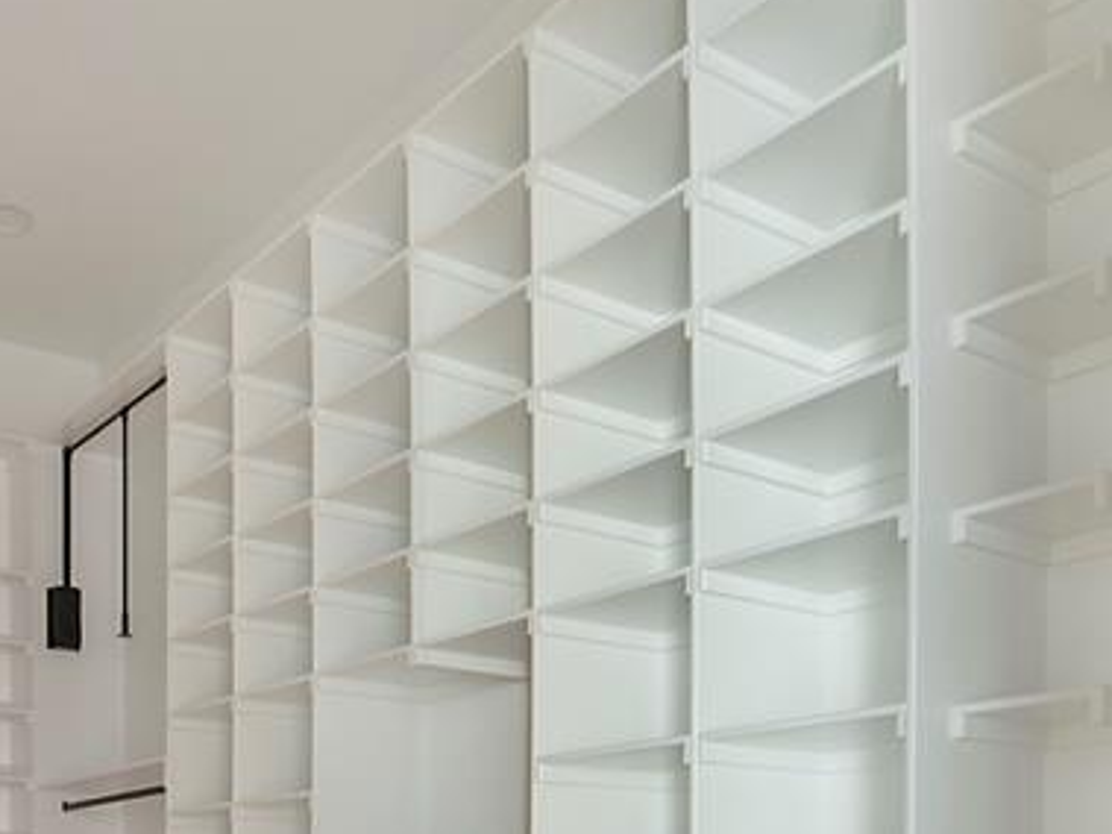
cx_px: 367
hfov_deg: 47.1
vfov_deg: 32.1
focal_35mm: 39
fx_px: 1252
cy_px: 934
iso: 100
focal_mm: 10
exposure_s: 6
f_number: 8
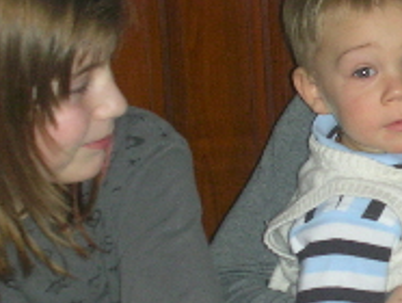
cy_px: 157
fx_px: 1628
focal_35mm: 140
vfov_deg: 10.6
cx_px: 441
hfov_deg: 13.8
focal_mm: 7.7
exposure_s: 1/60.1
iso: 68
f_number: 3.5
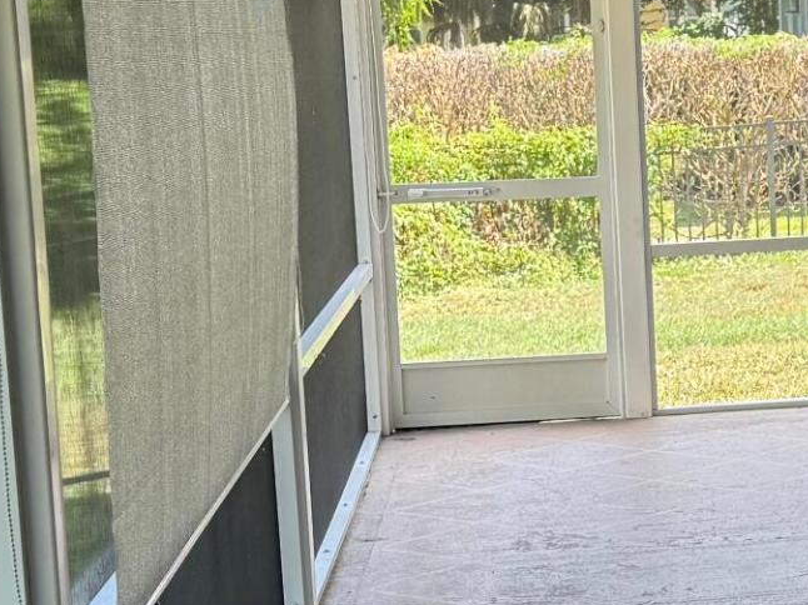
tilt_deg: -5.8
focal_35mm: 107
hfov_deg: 17.9
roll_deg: +1.9
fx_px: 2497
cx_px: 823
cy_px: 301
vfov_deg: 13.8
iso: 80
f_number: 1.78
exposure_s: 1/285
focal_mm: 6.76
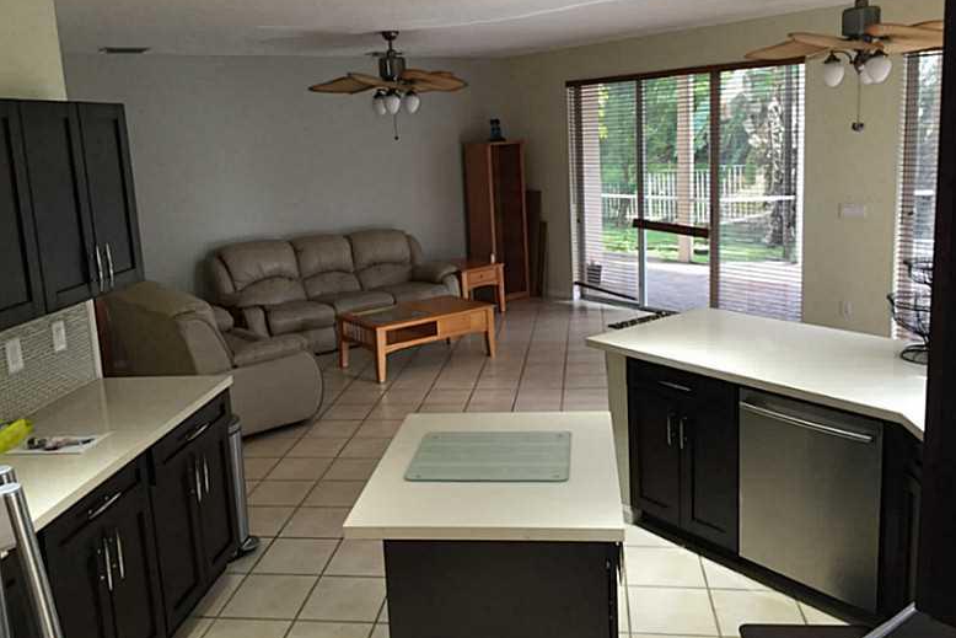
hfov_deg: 60.3
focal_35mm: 31
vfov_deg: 42.3
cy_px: 277
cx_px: 471
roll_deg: +2.6
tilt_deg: -8.5
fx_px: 823
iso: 50
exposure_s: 1/30
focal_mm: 4.15
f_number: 2.2
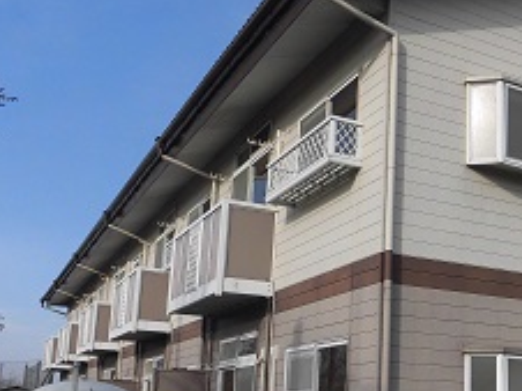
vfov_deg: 29.4
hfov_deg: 37.6
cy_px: 266
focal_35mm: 49
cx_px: 415
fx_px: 738
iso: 100
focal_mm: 4.3
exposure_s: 1/250
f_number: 7.8
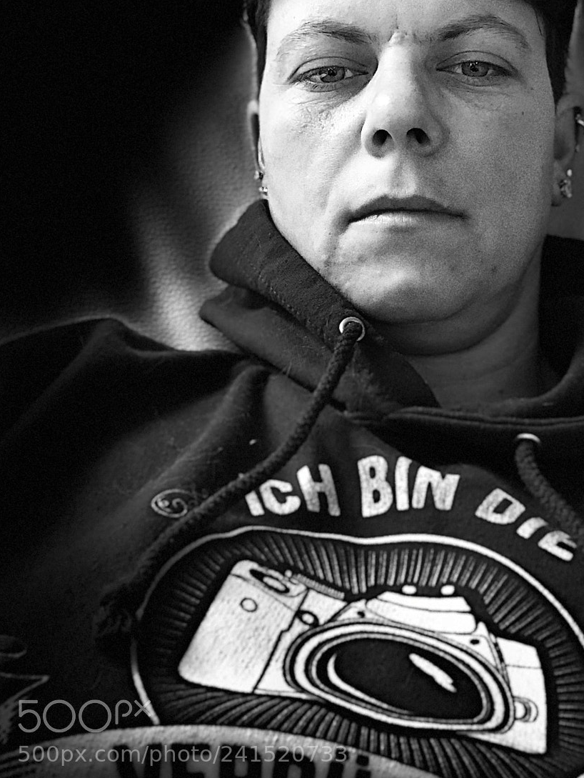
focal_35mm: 47
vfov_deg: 39.8
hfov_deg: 30.6
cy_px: 239
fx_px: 1056
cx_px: 403
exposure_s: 1/33
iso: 160
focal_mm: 2.87
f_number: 2.2
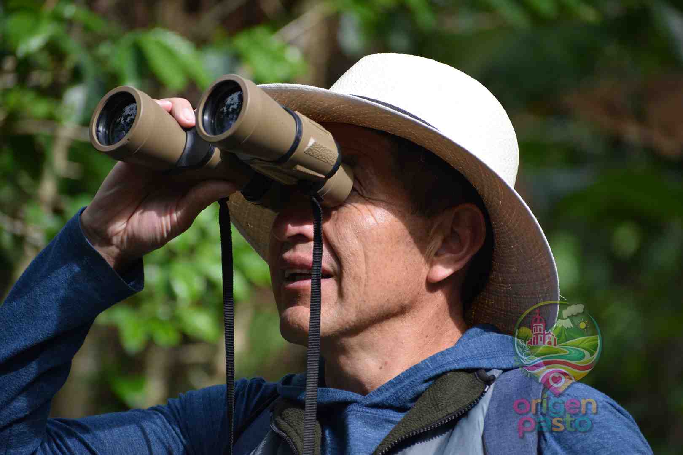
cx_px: 342
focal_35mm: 315
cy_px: 228
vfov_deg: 4.4
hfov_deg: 6.5
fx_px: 5976
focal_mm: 210
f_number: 5.3
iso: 560
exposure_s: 1/1000
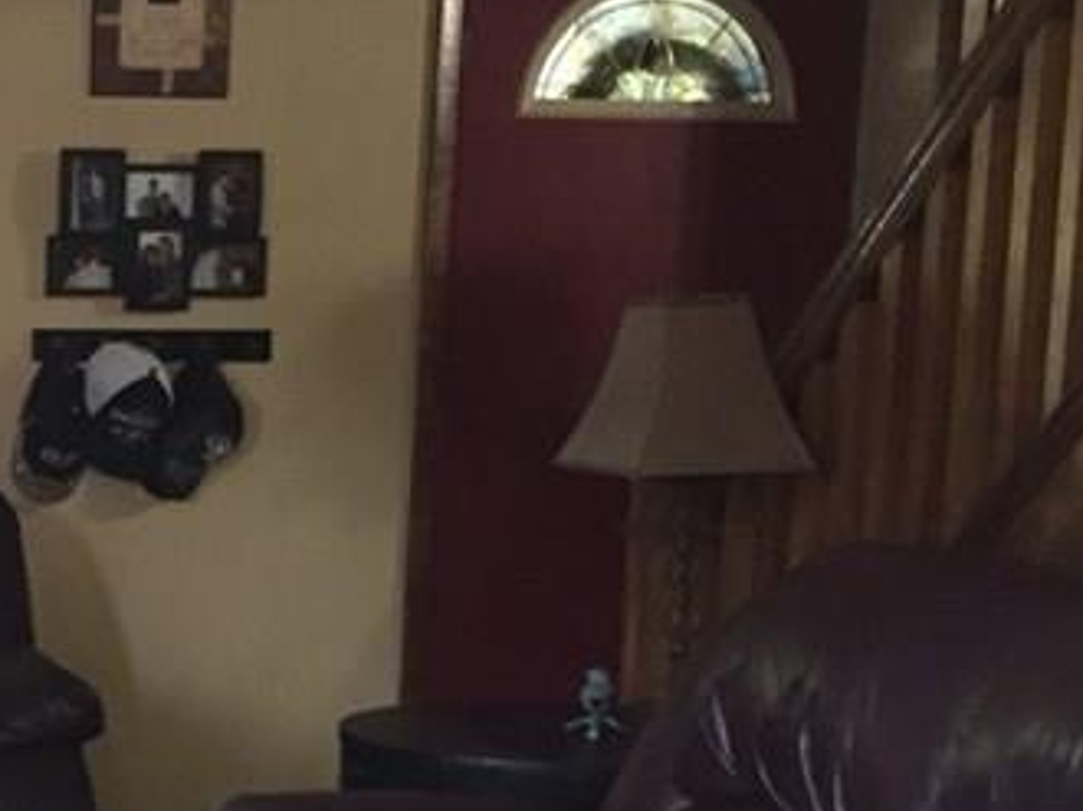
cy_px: 696
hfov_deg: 20.4
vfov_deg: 16.2
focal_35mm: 90
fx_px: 2814
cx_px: -220
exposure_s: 1/20
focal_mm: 4.15
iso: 250
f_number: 2.2
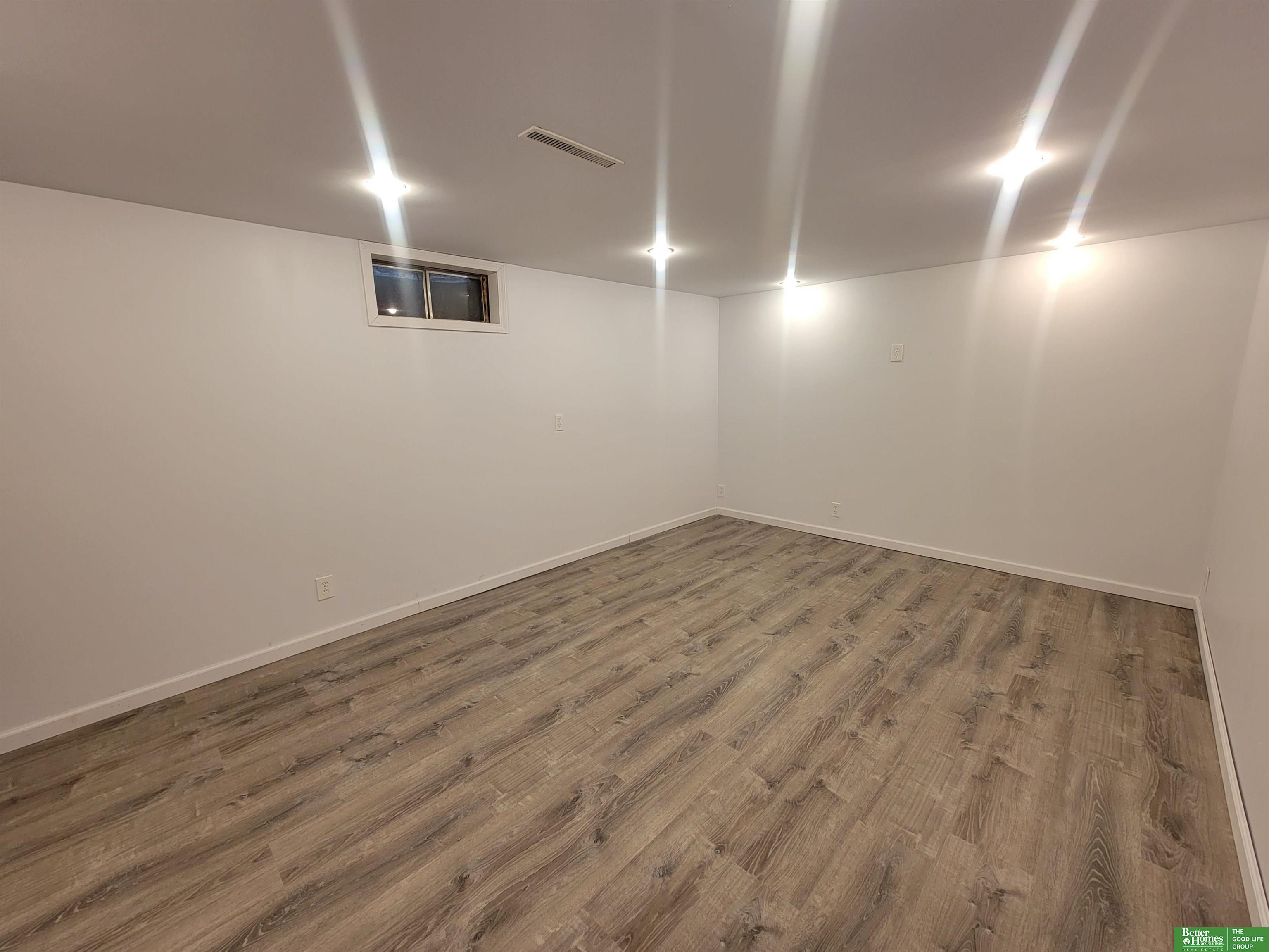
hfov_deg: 106.2
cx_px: 634
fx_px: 477
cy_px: 476
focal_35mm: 13
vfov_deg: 89.9
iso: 80
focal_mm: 2.2
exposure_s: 1/60.2
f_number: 2.2
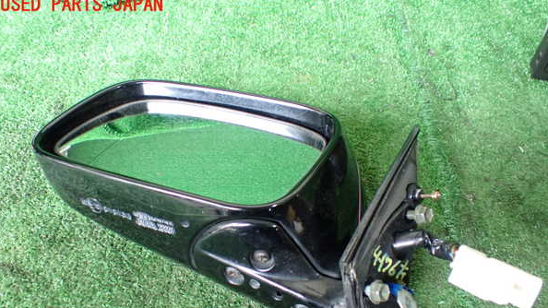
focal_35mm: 33
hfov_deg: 59.5
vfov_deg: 35.3
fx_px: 479
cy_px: 201
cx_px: 272
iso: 800
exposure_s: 1/60
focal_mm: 5.4
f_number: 2.3
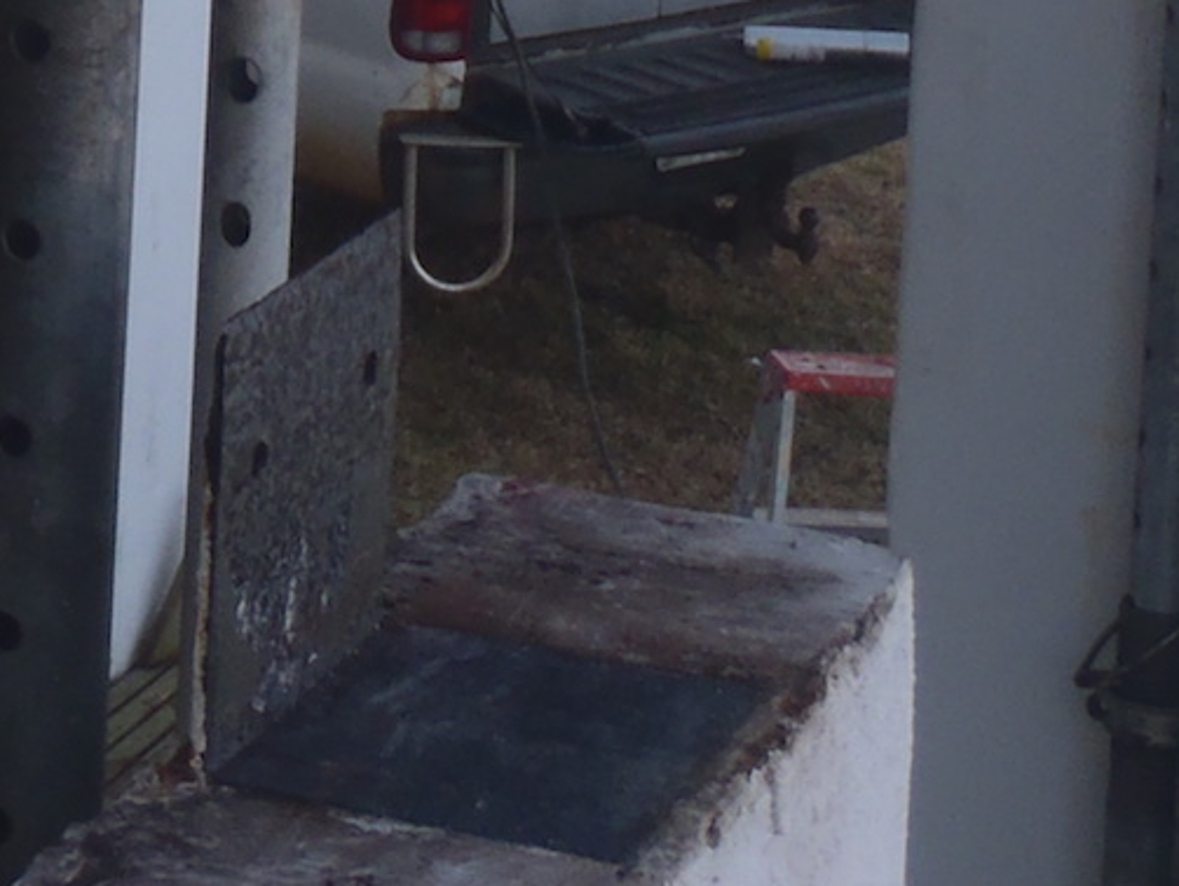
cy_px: -856
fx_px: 4874
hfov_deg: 13.4
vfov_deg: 9.7
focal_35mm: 143
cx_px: -204
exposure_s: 1/250
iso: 80
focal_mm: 6.45
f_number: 4.5
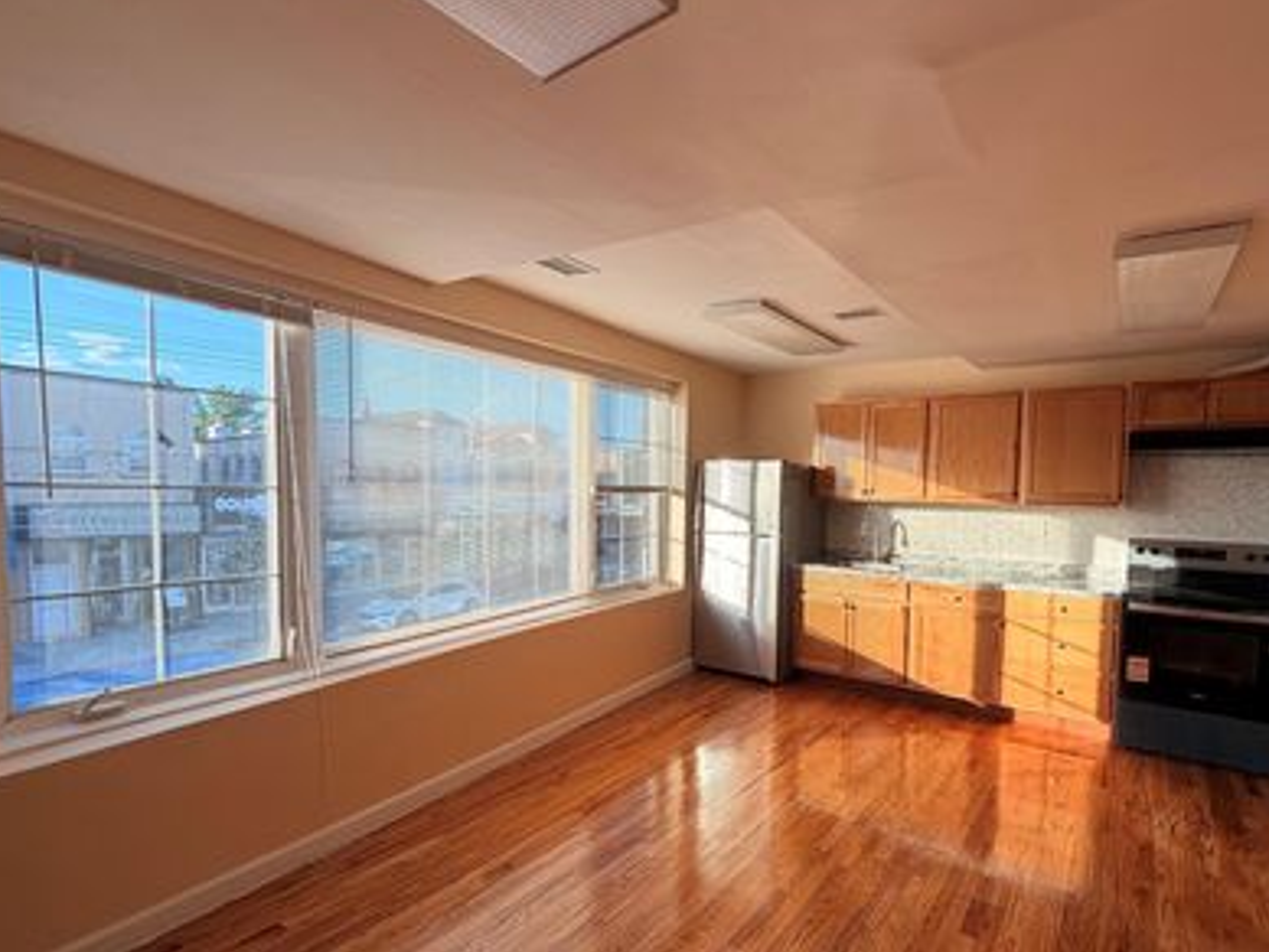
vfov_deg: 71.4
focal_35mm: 18
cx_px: 737
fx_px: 660
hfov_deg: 87.0
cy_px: 523
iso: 40
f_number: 2.2
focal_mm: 2.22
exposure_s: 1/194
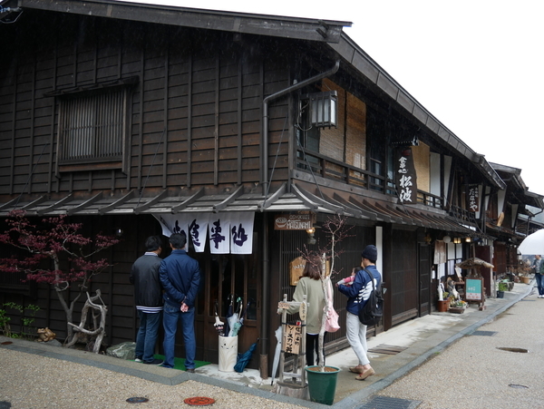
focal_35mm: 36
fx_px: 566
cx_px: 272
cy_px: 204
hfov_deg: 51.3
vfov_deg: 39.7
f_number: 4
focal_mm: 18
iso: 200
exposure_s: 1/125
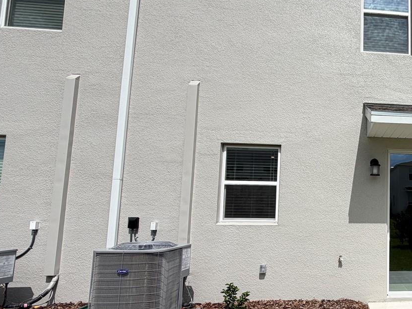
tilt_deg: +5.2
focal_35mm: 27
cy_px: 181
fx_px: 321
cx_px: 377
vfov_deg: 51.1
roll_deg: -0.6
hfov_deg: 55.8
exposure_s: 1/1901
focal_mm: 2.22
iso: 20
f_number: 2.2
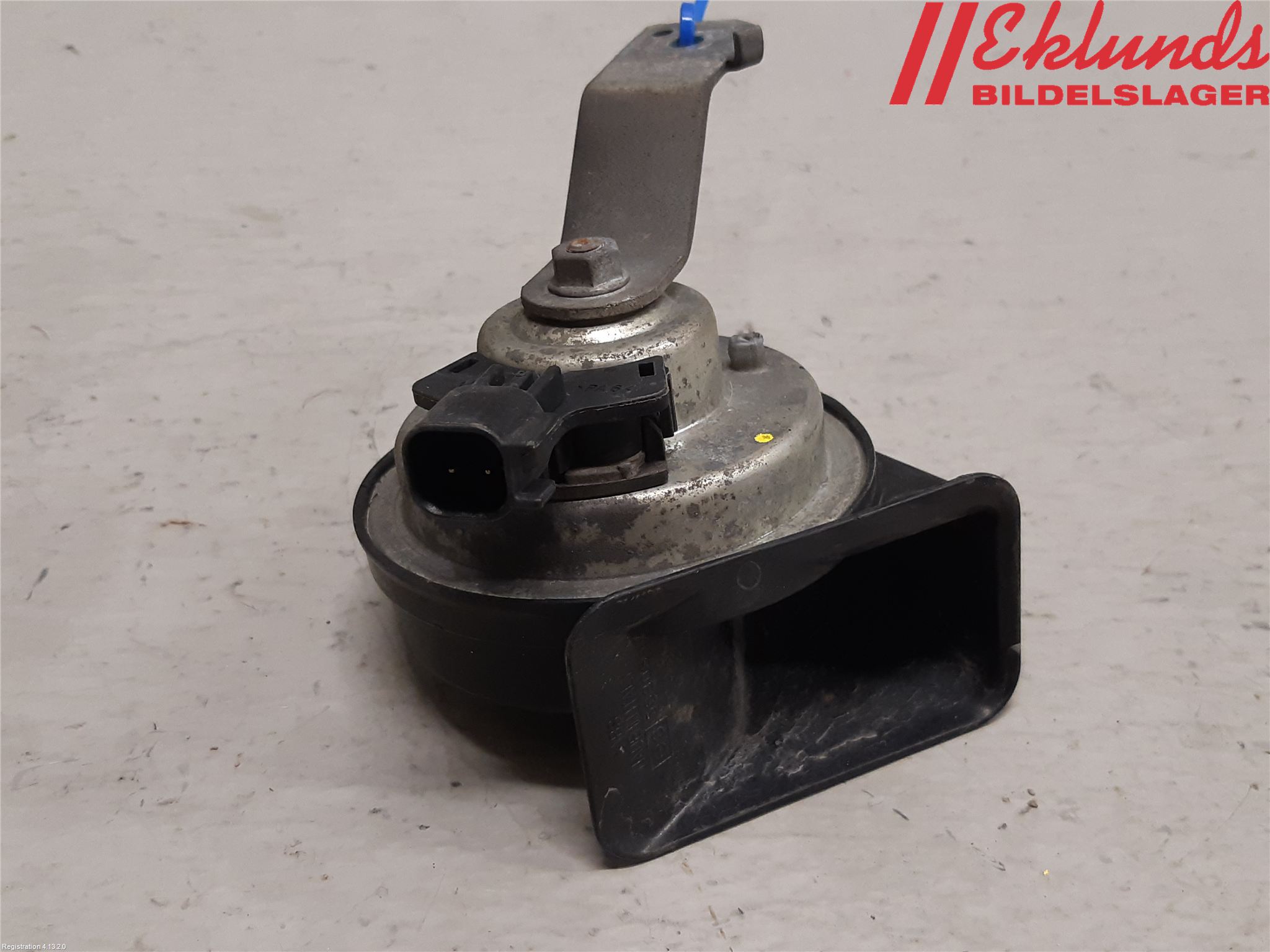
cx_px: 635
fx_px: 954
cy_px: 476
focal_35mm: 26
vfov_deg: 53.1
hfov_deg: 67.3
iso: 125
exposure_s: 1/50
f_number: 1.7
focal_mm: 3.93
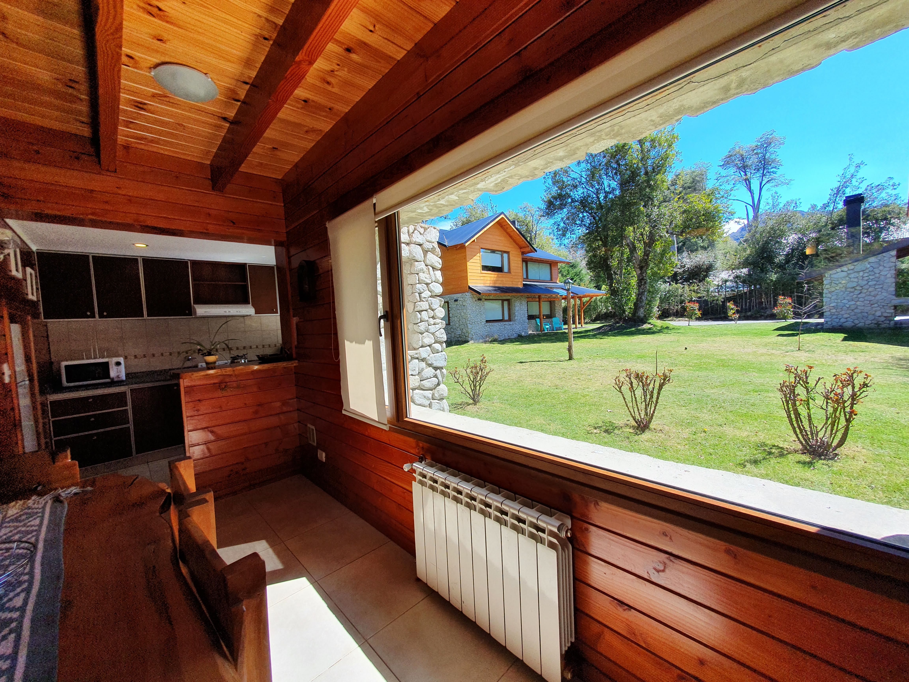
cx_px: 454
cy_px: 341
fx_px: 341
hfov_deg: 106.2
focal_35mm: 13
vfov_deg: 89.9
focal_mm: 1.8
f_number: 2.2
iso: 50
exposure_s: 1/488
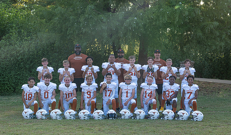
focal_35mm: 77
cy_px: 78
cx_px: 113
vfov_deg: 16.1
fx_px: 475
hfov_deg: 27.3
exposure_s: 1/400
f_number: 4.5
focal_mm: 70
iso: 250
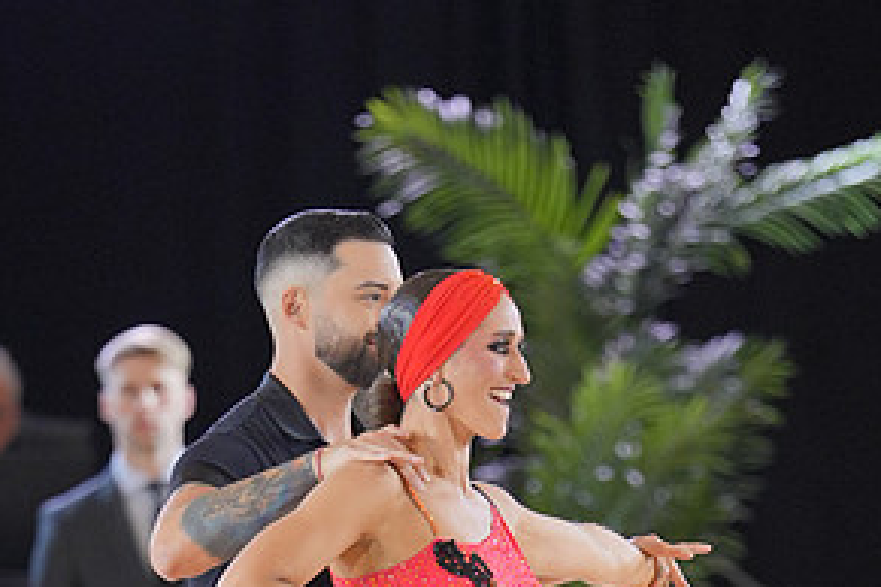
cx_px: 534
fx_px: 9666
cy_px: 805
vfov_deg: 3.5
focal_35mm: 395
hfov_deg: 5.2
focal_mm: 132
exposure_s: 1/500
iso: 1250
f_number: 2
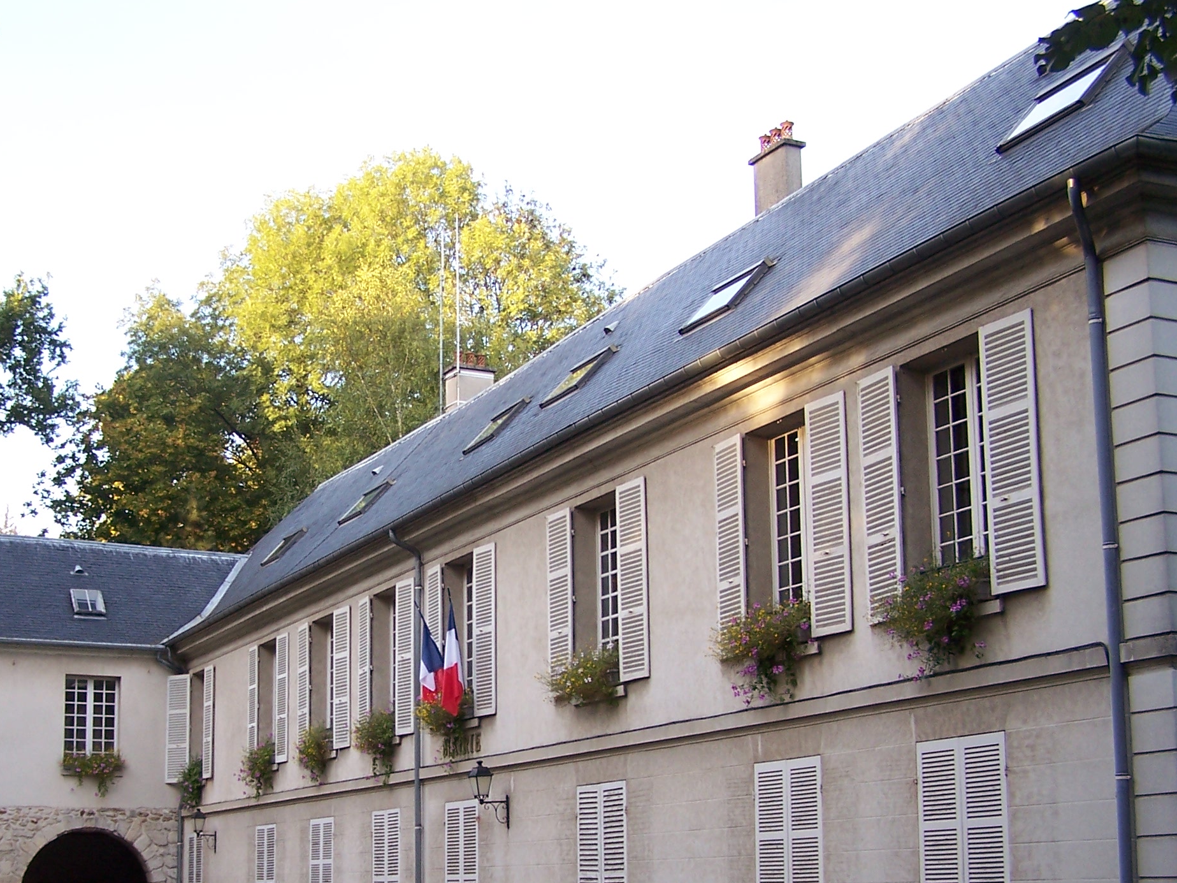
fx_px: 1802
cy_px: 609
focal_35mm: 53
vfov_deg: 27.3
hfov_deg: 35.9
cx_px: 415
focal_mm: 6.3
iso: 80
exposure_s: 1/90
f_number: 2.8
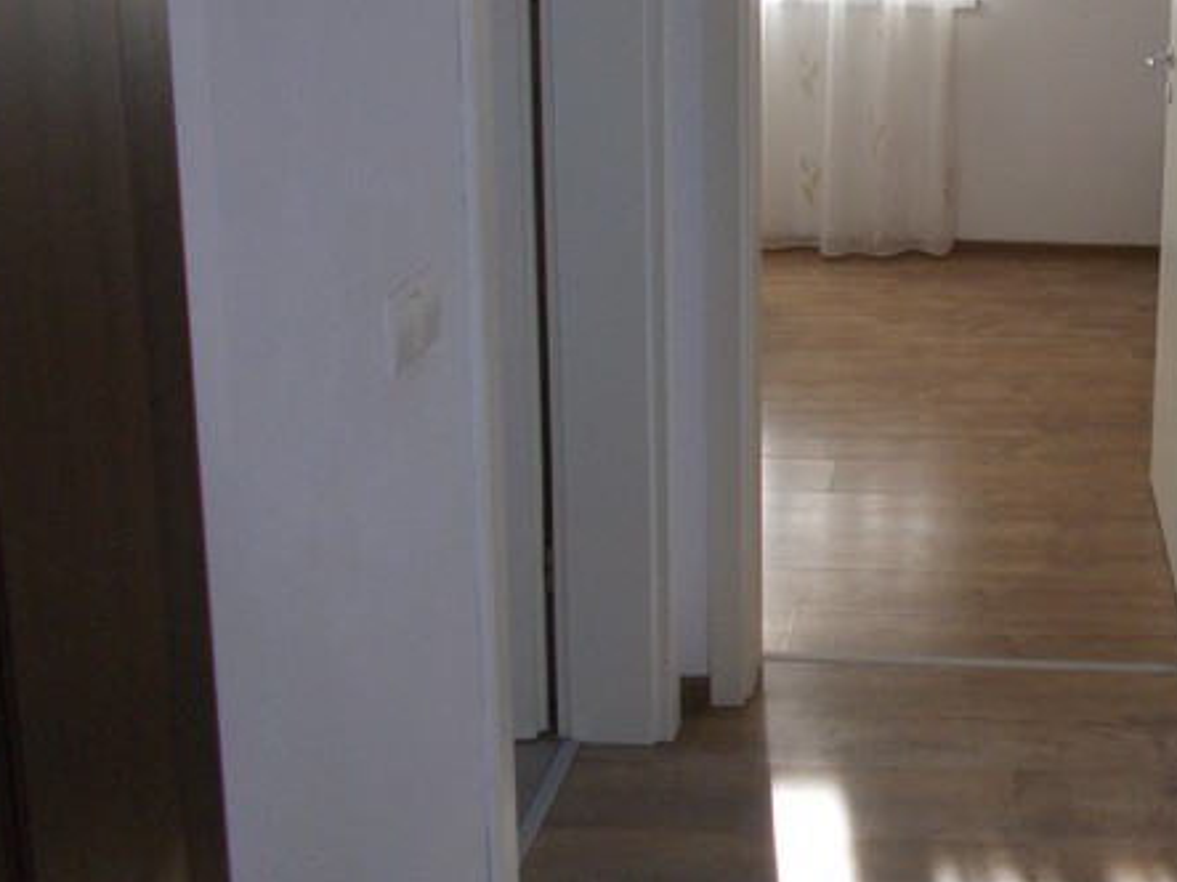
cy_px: 114
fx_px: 1598
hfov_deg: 38.1
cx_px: 1026
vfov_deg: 29.8
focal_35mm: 47
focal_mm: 4.6
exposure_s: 1/25
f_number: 3.2
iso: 180
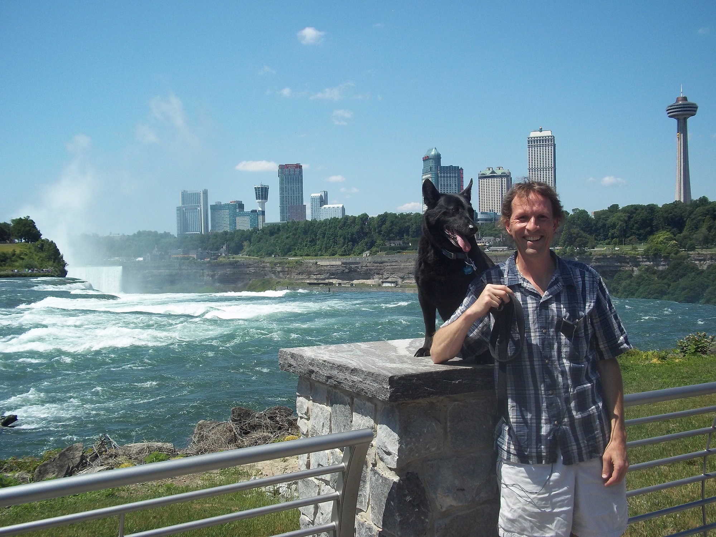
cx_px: 358
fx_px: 745
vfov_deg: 39.7
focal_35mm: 36
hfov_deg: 51.4
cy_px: 268
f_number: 8
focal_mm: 6.5
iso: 80
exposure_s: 1/250
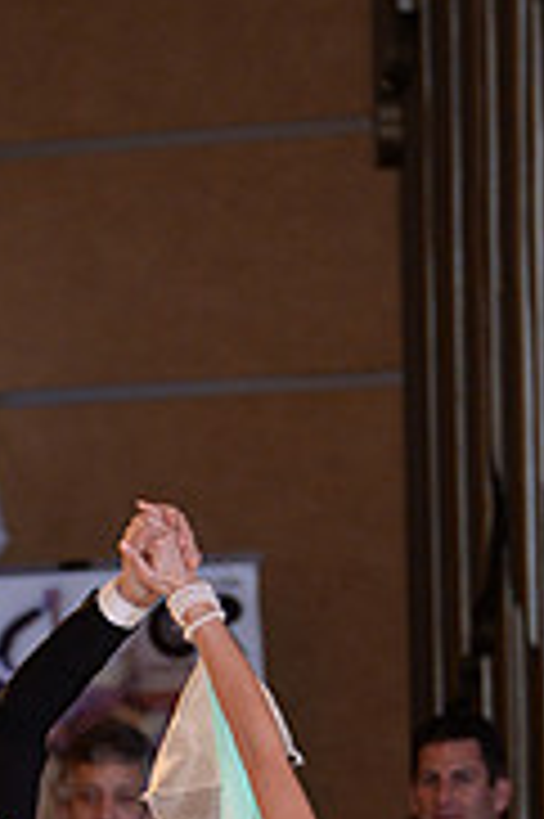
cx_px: 61
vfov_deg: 3.2
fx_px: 14488
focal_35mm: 638
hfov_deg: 2.2
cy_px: 1210
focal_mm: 200
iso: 2000
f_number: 5.6
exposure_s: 1/250
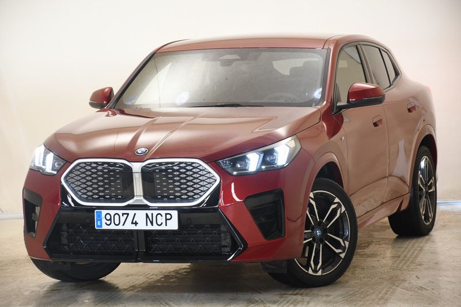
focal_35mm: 135
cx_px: 230
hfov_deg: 15.2
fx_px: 1728
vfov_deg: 10.2
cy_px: 154
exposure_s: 1/20
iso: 640
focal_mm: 90
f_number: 5.3
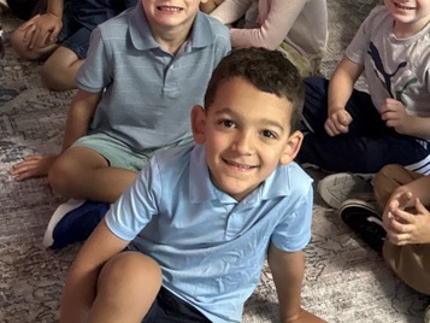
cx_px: 289
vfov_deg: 22.0
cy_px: 64
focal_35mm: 66
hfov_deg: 29.2
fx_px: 820
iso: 320
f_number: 1.9
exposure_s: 1/40
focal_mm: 2.69
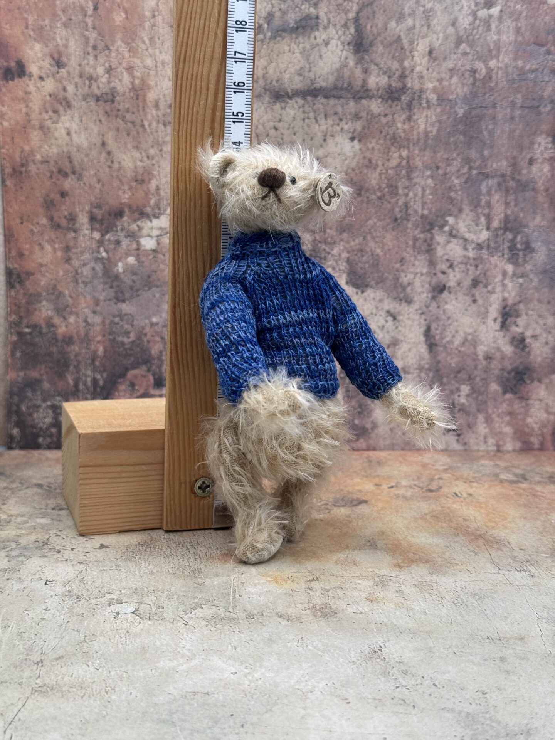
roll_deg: -1.1
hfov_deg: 30.3
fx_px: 1026
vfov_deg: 39.7
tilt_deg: -11.9
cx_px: 278
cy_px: 370
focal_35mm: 48
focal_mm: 6.76
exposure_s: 1/125
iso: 50
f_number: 1.78
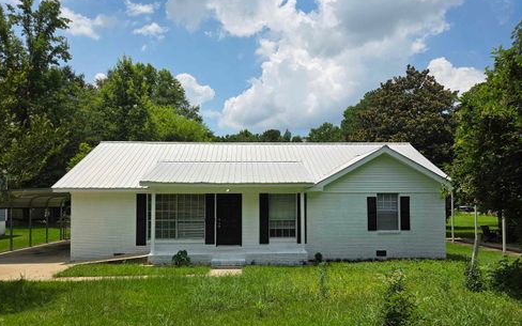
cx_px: 256
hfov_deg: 72.5
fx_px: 356
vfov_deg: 49.1
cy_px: 187
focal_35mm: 25
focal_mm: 5.4
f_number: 1.8
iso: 80
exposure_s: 1/6618
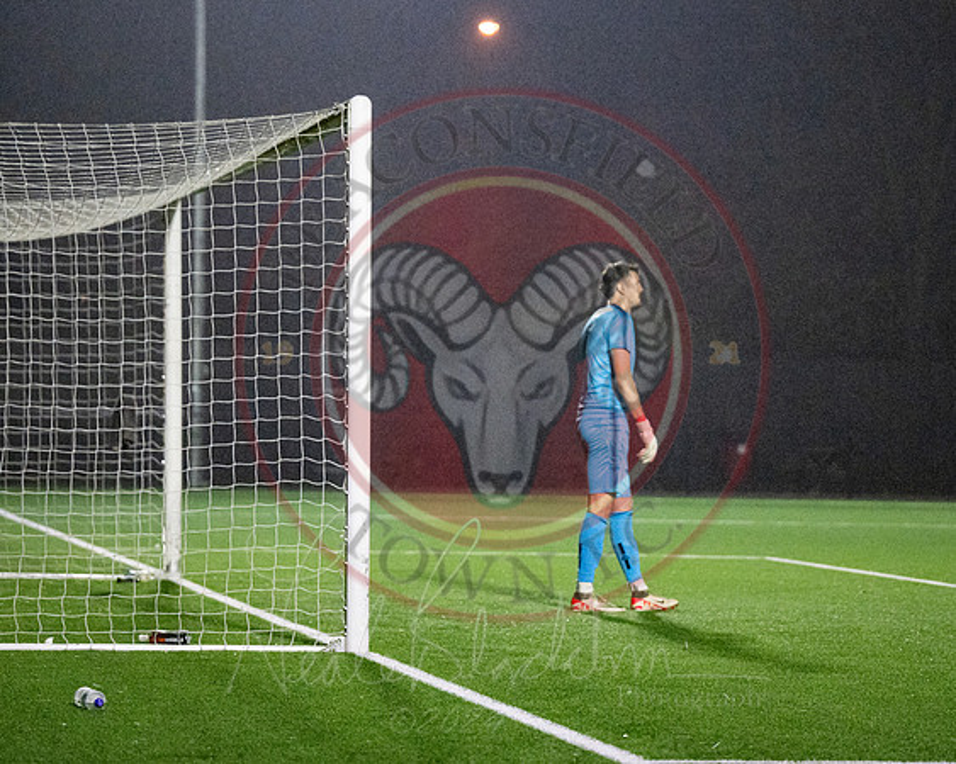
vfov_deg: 11.6
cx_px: 552
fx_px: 3751
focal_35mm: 133
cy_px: 382
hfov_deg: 14.5
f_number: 2.8
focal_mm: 102
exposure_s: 1/1250
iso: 8000
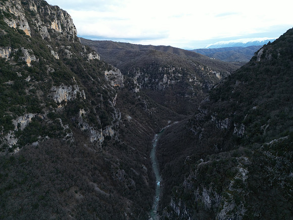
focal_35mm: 24
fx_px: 203
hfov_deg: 71.6
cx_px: 146
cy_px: 110
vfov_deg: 56.8
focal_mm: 6.72
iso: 110
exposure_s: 1/50
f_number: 1.7
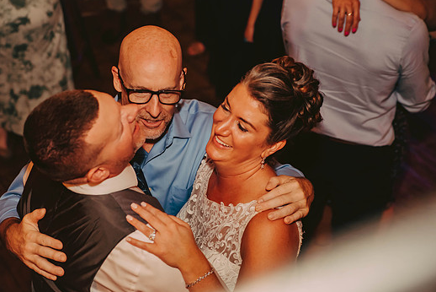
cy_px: 147
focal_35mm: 84
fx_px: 1018
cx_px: 196
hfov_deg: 24.2
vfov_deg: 16.3
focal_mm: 75
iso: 1250
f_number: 2.8
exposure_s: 1/125
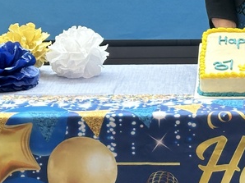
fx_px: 1167
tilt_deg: -11.5
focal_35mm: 165
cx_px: 305
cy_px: 67
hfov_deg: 11.7
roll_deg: -0.1
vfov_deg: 9.0
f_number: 1.78
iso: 100
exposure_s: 1/120
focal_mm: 6.86
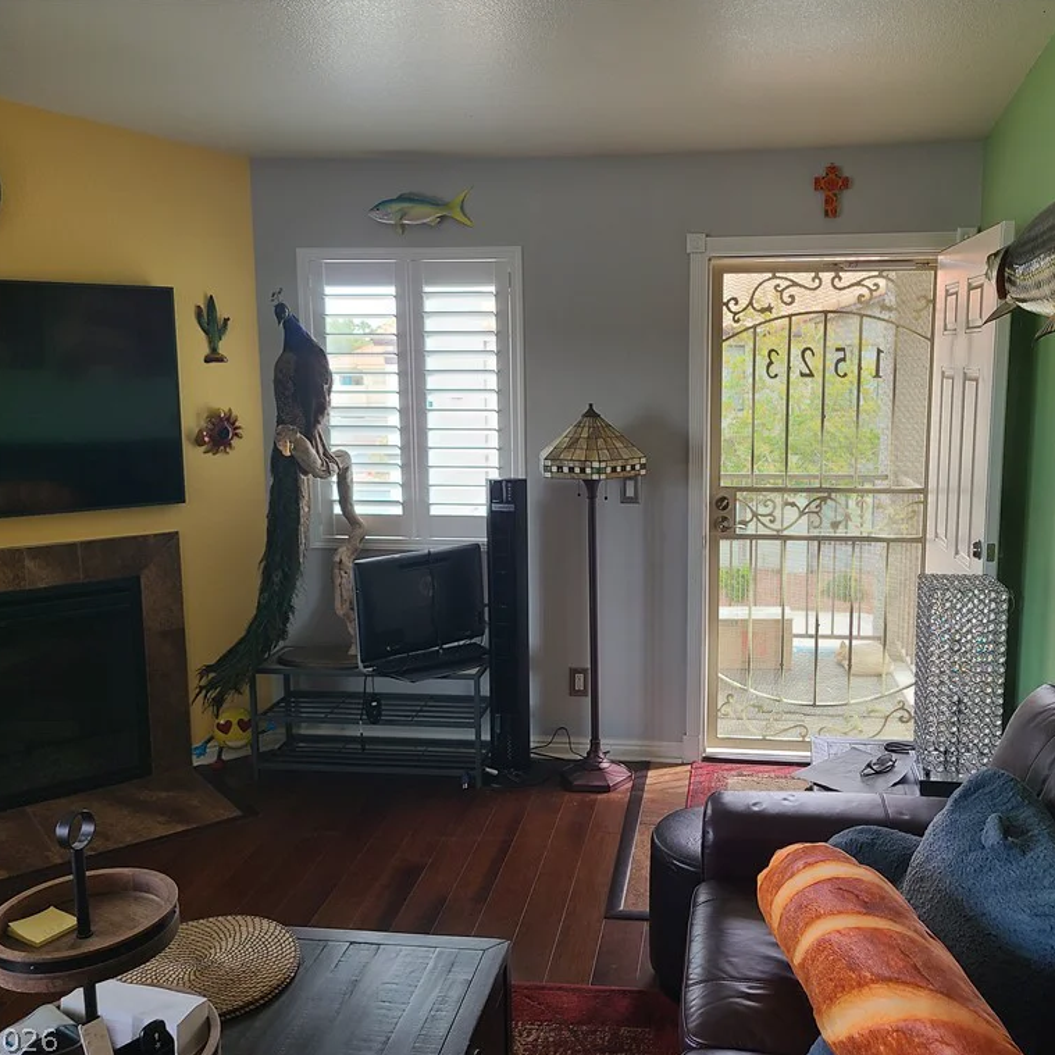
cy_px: 530
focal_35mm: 31
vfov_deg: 52.5
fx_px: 1069
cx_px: 619
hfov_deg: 52.3
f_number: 1.8
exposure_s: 1/52
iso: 50
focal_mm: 5.4
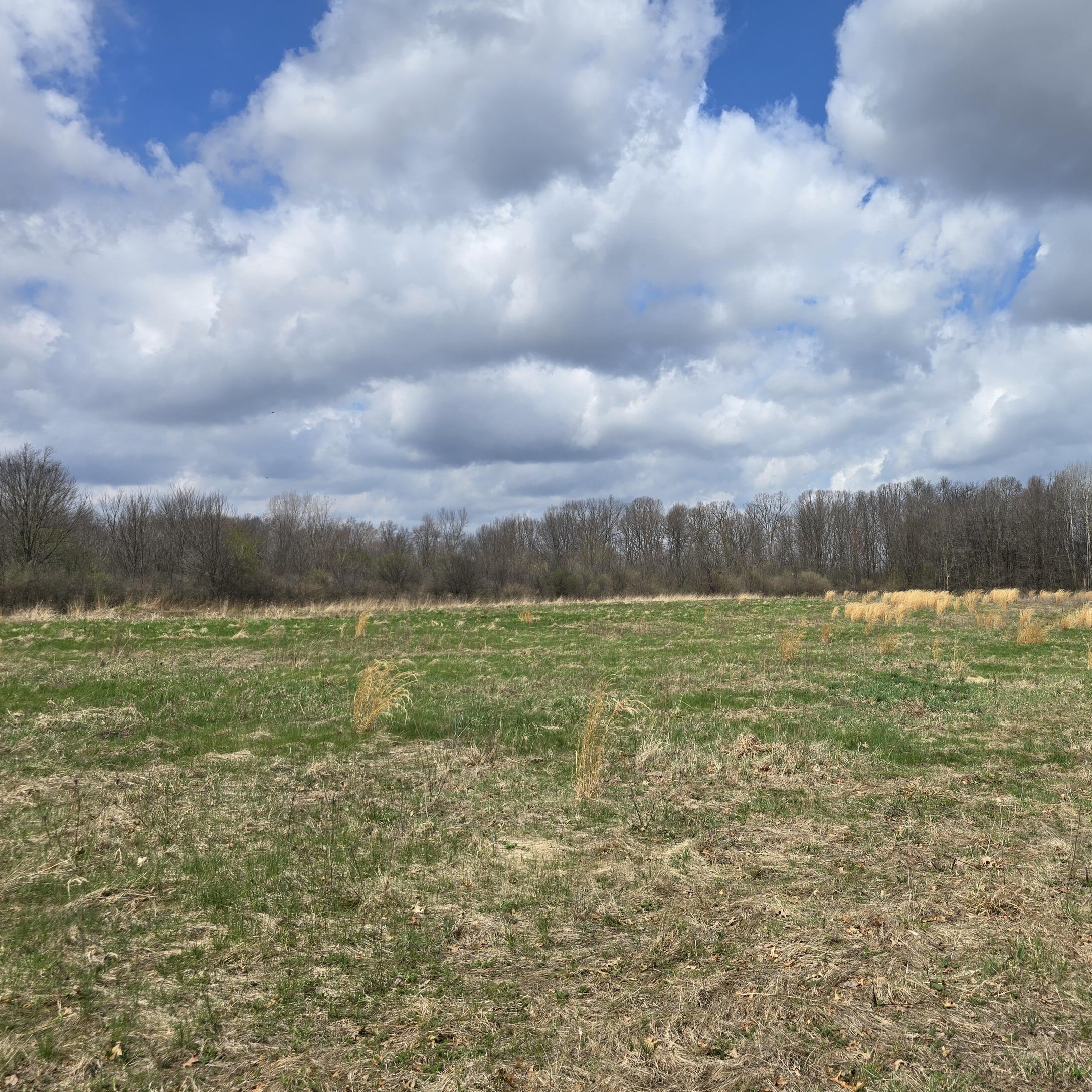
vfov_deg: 57.3
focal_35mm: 28
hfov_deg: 56.2
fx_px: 999
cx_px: 716
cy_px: 534
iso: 12
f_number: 1.7
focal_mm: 6.3
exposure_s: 1/1365
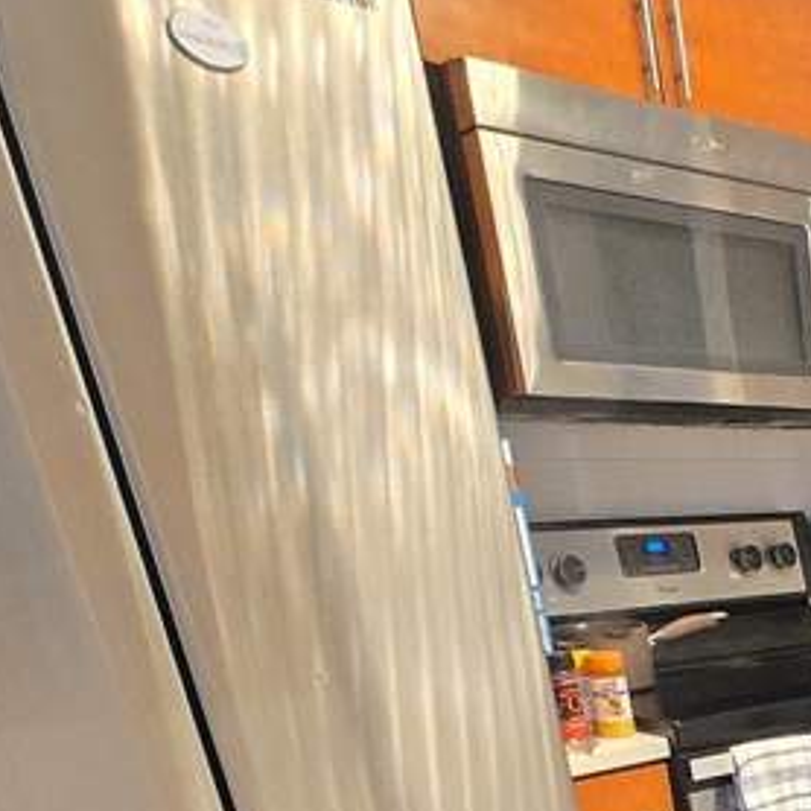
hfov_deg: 29.4
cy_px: 1033
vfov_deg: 30.8
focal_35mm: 44
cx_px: 1103
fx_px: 1166
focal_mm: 1.7
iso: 640
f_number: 2.2
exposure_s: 1/60
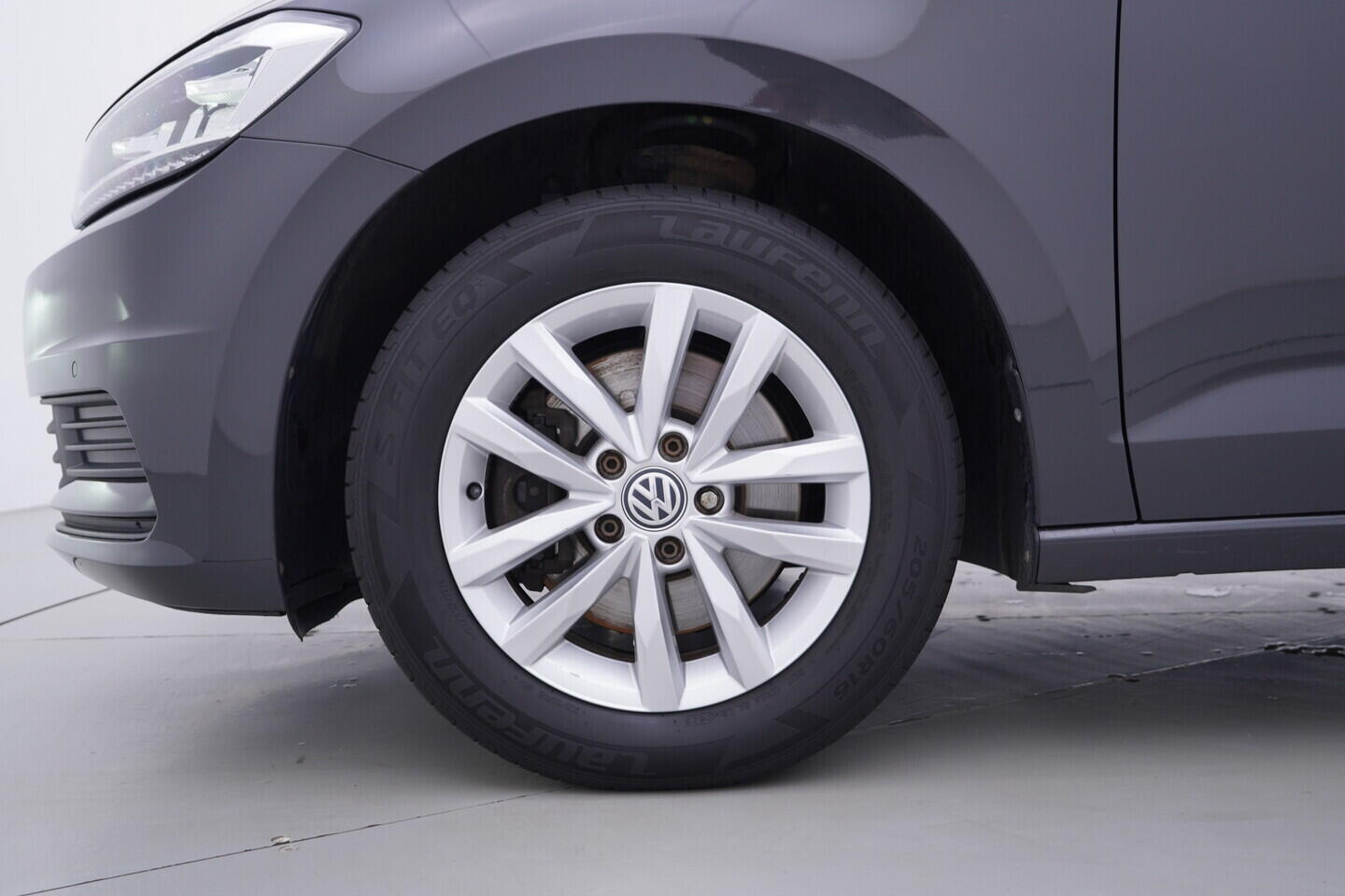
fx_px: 1345
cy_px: 448
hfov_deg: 53.1
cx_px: 672
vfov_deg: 36.9
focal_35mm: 36
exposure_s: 1/60
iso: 125
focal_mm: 24
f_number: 3.5
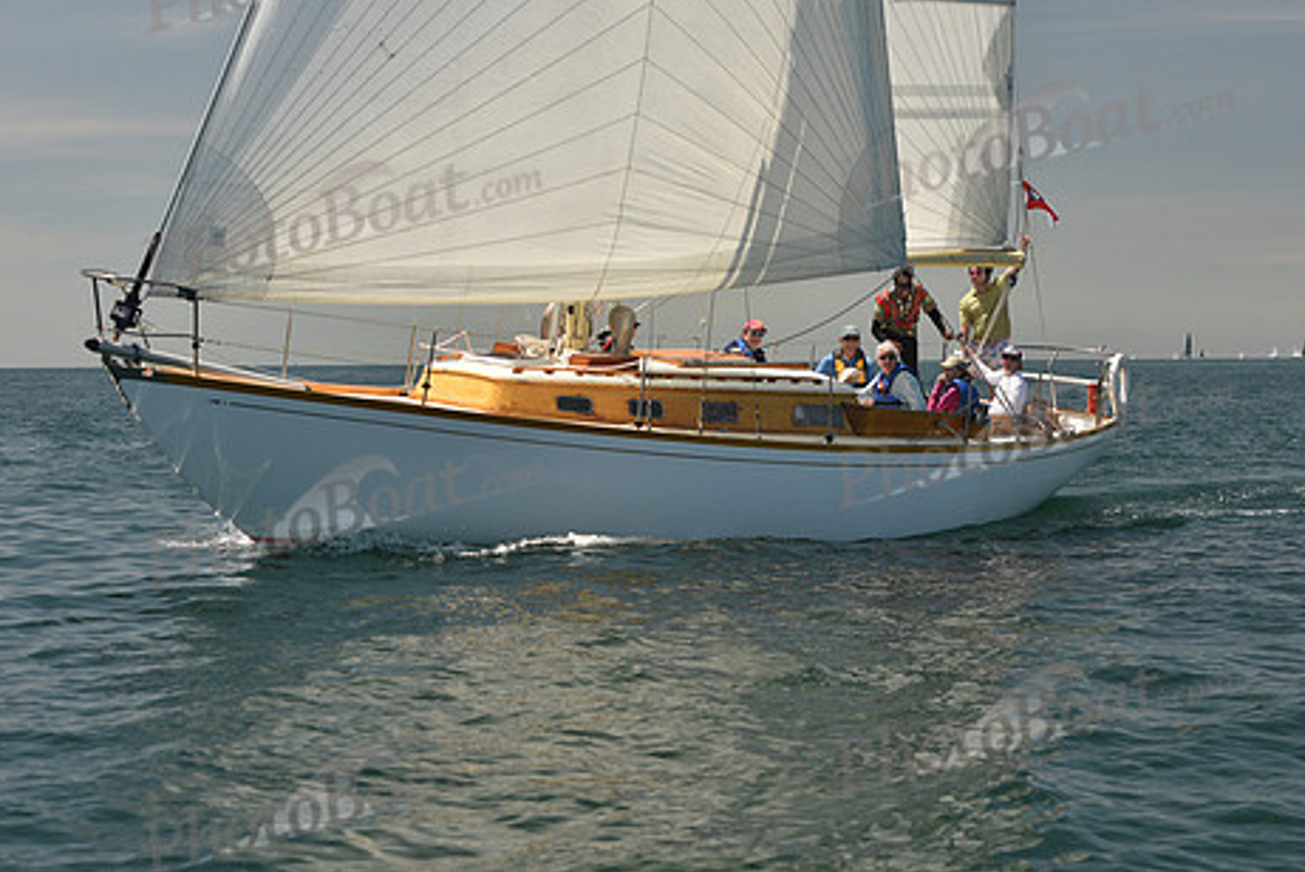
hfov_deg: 23.1
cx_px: 691
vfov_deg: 15.5
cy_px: 327
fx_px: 3192
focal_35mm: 88
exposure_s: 1/800
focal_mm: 70
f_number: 5
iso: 250
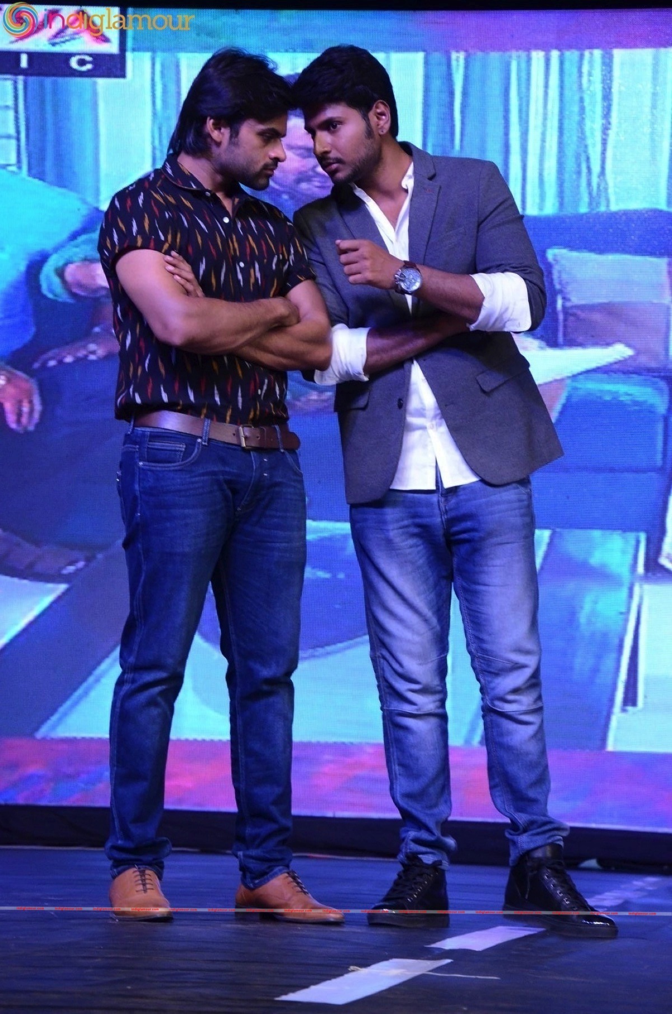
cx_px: 336
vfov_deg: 14.0
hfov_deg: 9.3
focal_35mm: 147
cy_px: 507
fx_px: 4133
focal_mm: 98
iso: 2500
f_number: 5.6
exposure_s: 1/125
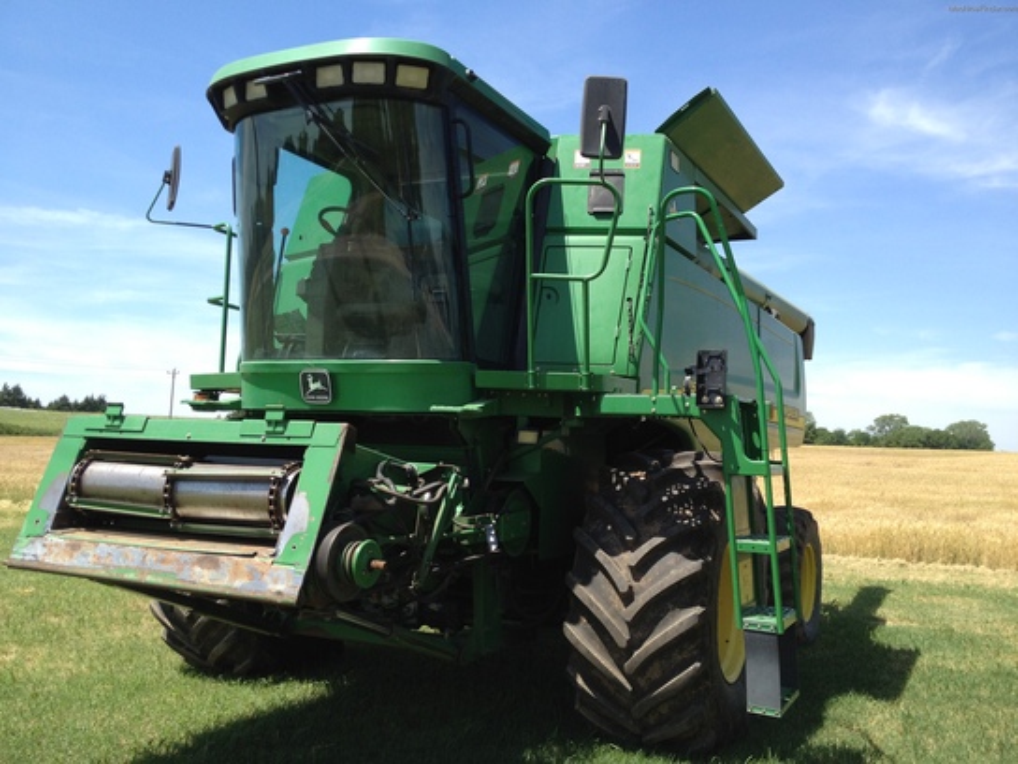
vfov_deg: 40.7
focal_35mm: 35
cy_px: 382
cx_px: 509
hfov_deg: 52.6
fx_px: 1029
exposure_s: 1/920
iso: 64
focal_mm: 4.28
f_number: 2.4
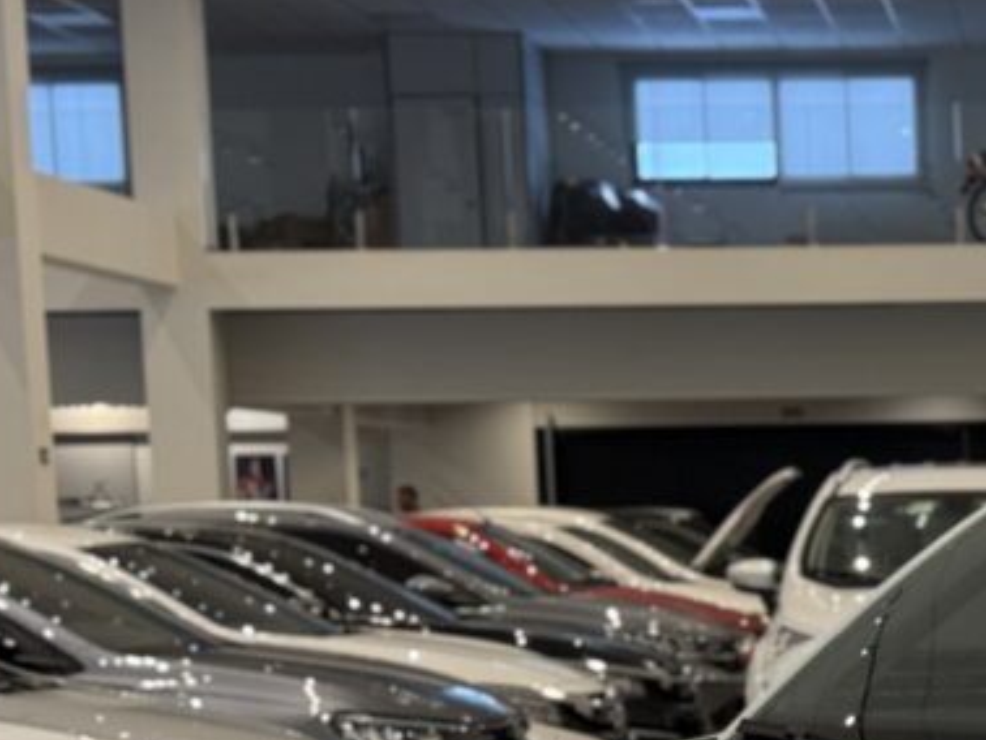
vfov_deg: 11.2
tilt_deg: -7.0
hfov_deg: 14.6
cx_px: 1216
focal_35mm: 130
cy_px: 946
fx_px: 3705
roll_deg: +1.4
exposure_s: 1/60
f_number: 1.78
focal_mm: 6.76
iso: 125
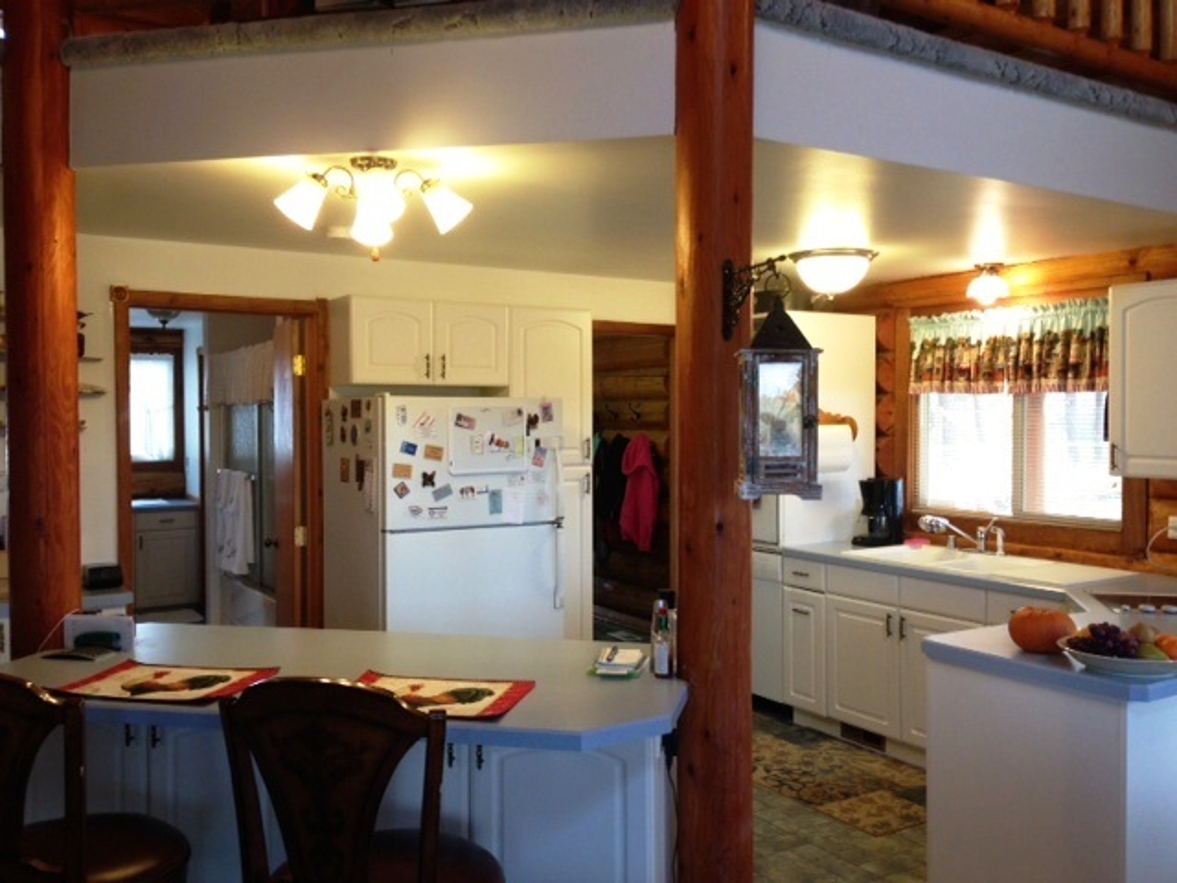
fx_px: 1122
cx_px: 588
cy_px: 442
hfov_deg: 55.4
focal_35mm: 33
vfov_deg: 42.9
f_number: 2.4
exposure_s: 1/30
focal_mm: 4.13
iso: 80
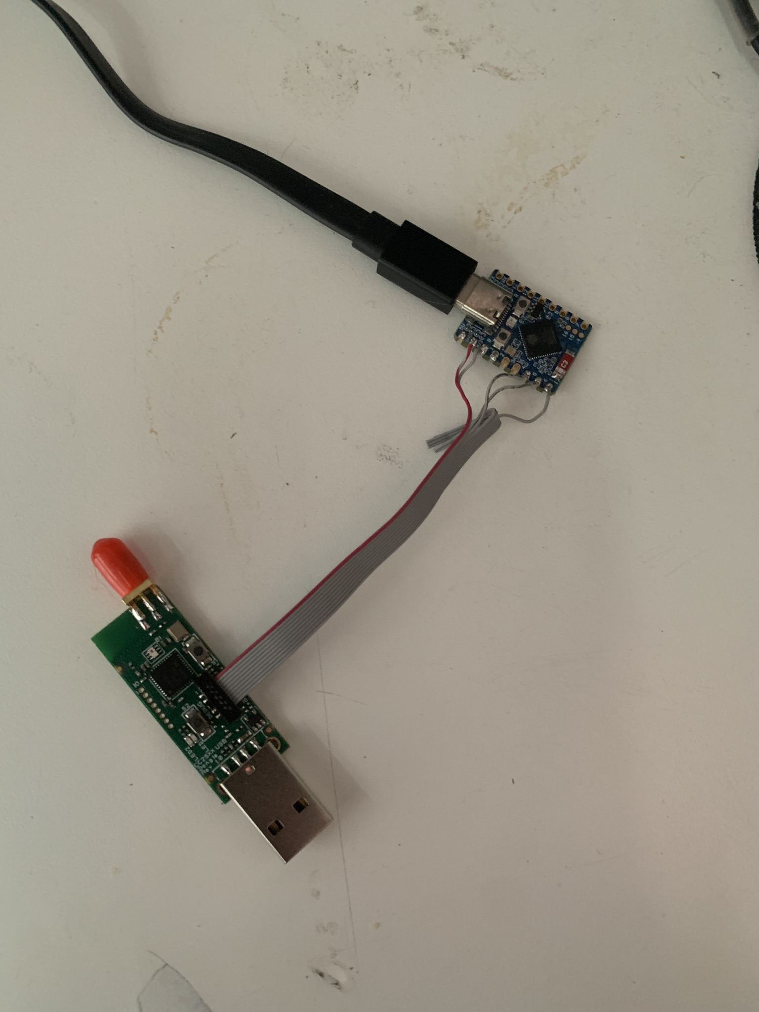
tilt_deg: -82.3
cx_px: 380
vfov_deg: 67.3
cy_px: 506
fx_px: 760
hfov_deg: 53.1
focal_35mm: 26
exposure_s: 1/30
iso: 500
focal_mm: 4.25
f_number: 1.8
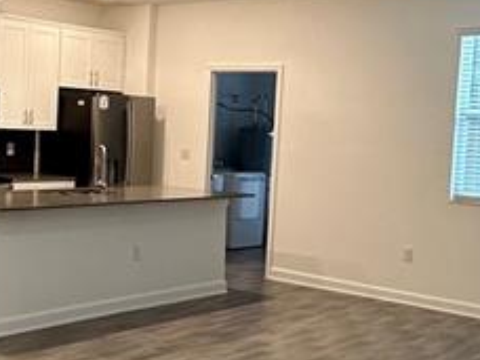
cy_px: 175
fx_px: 874
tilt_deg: -4.2
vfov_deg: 23.3
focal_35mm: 63
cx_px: 109
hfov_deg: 30.1
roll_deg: -2.8
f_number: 2.2
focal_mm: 2.22
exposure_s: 1/60
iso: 160
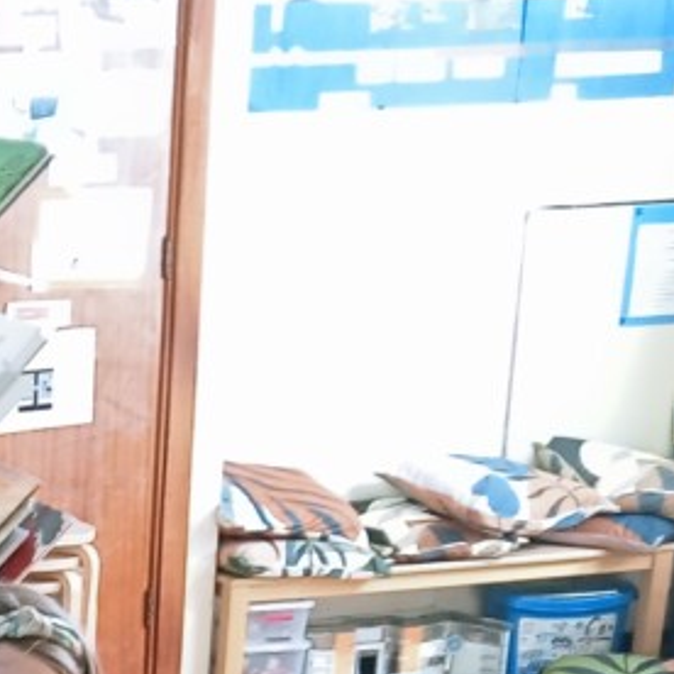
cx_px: -357
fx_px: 2489
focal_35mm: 113
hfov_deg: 14.3
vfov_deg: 14.3
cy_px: 1046
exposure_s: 1/33.3
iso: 249
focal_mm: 3.46
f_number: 2.2
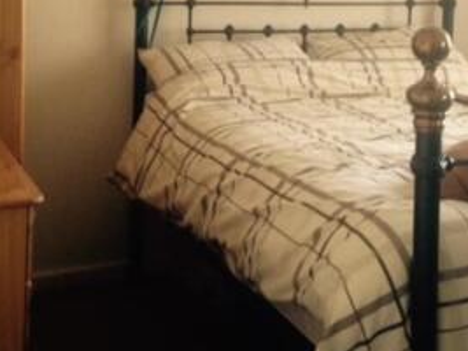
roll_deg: -1.4
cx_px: 255
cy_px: 4
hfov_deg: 27.0
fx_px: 973
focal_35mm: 72
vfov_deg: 19.8
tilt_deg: -4.7
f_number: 2.4
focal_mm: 4.12
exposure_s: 1/20
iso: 100
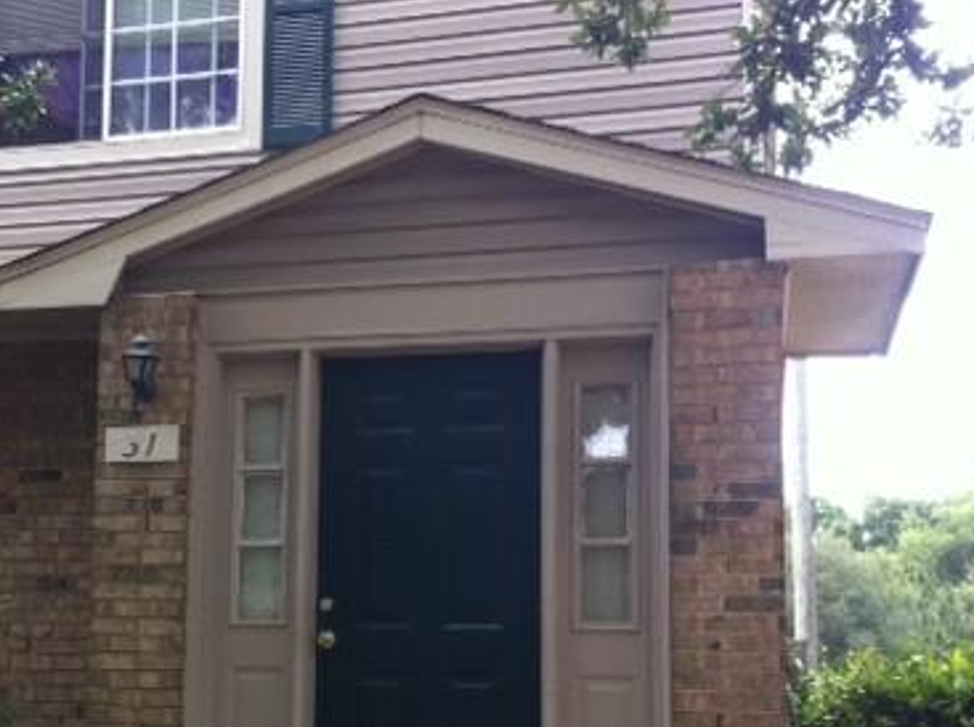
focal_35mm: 61
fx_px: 1714
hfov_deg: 31.2
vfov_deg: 23.9
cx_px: 249
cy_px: 464
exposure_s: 1/120
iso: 80
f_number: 2.8
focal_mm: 3.85
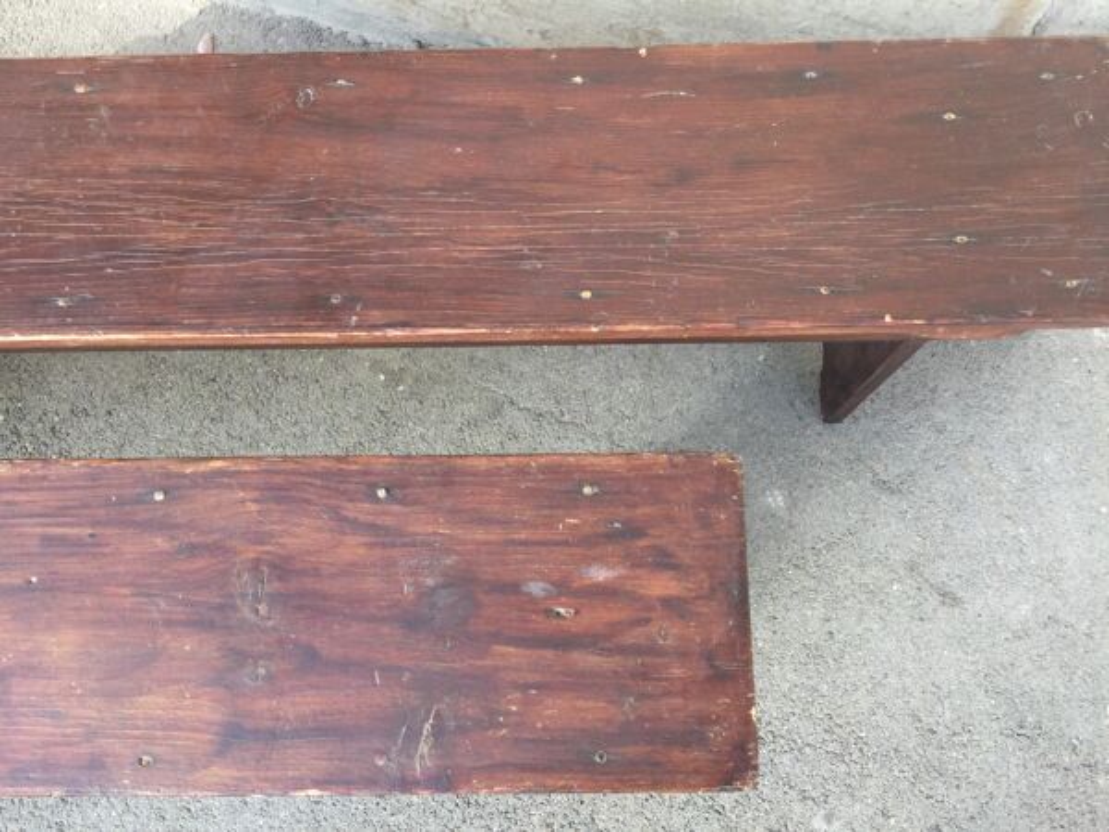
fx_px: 993
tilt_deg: -74.5
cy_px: 416
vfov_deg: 45.4
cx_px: 554
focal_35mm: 31
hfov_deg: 58.4
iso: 25
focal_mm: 3.3
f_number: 2.4
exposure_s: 1/234
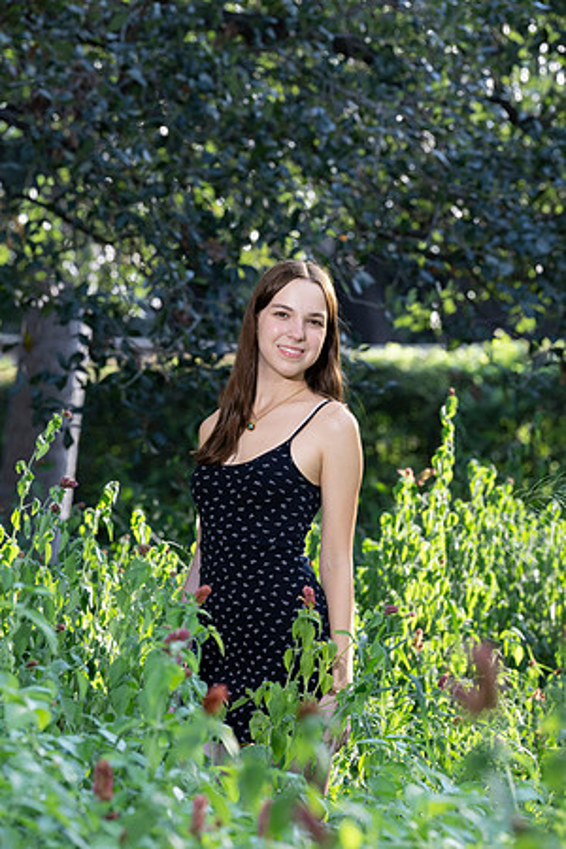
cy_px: 424
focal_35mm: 200
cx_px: 283
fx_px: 4716
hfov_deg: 6.9
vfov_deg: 10.3
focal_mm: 200
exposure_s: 1/200
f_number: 8
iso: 640
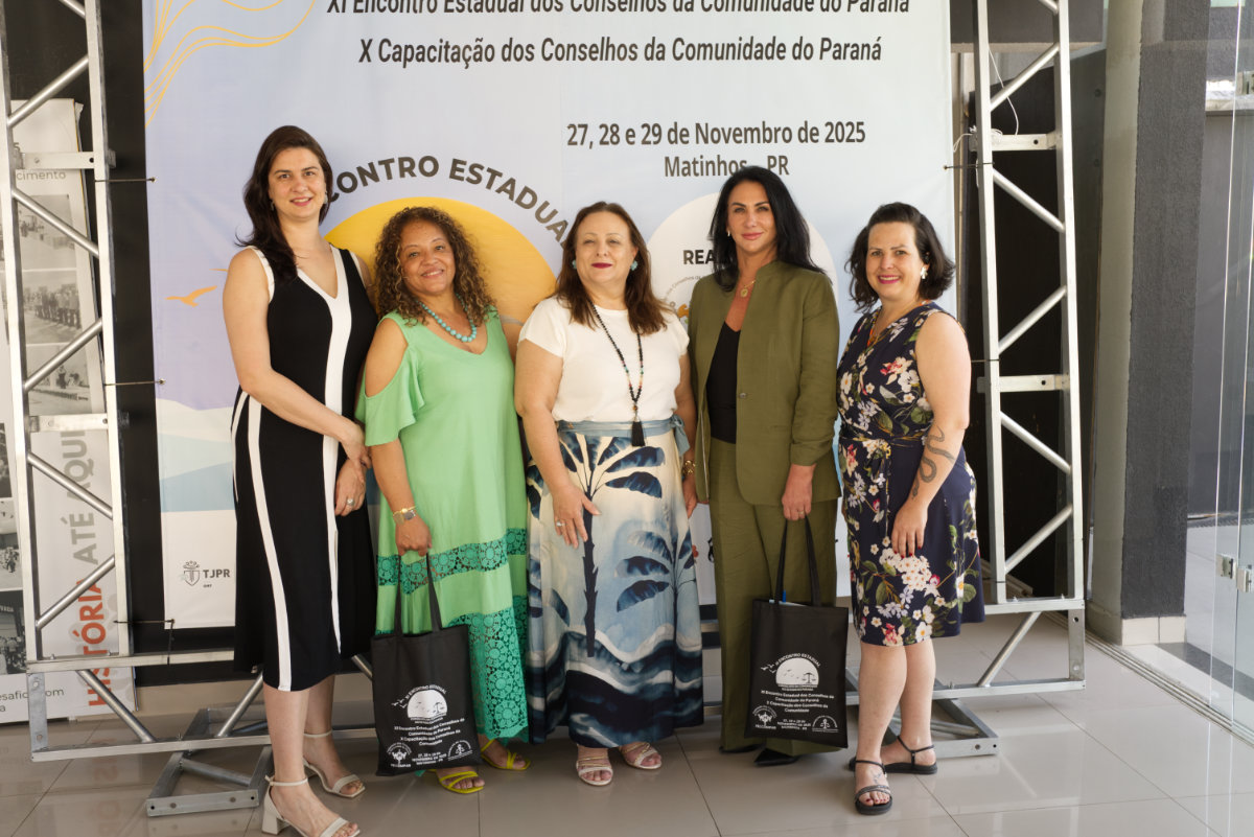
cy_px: 418
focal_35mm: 35
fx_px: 1220
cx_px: 627
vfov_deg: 37.9
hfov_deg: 54.4
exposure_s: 1/80
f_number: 5.6
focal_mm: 35
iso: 500
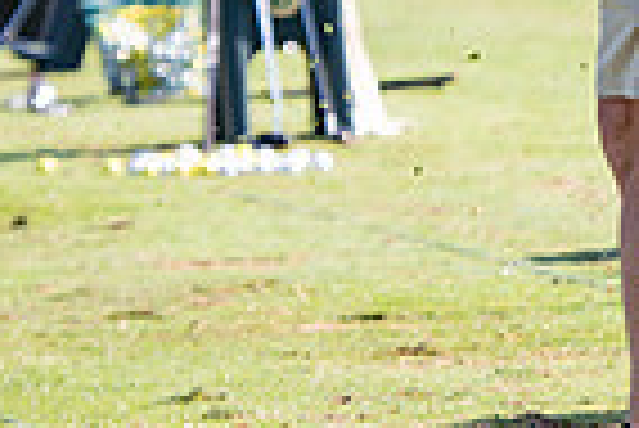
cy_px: -219
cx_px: 684
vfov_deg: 2.6
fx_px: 9453
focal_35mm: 532
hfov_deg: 3.9
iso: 100
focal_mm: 130
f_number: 3.2
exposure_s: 1/500
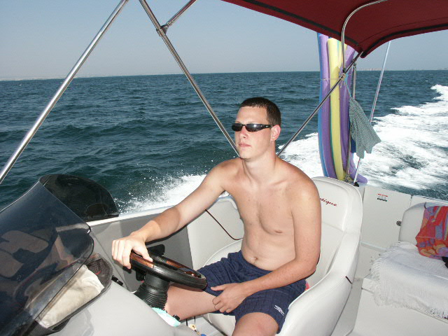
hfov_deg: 60.0
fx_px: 388
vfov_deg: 46.8
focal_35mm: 30
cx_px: 224
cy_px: 168
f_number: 4
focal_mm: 7.91
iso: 125
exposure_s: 1/2000
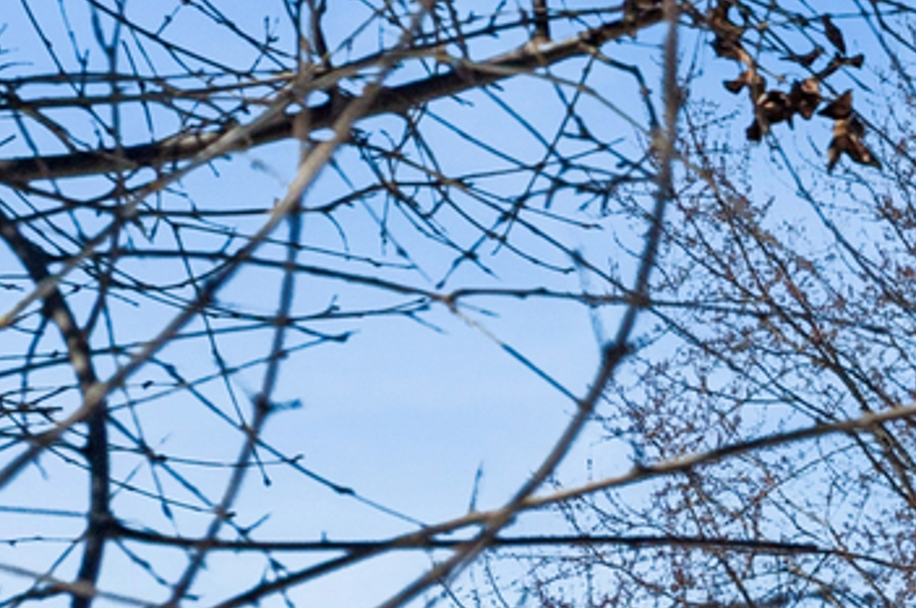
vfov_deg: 10.7
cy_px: 733
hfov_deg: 13.4
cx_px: 2000
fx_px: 3176
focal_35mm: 125
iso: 400
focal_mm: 27
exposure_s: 1/2000
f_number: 8
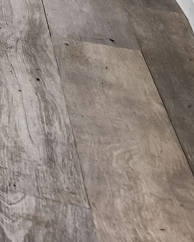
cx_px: -1001
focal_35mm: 148
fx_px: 1062
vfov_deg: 10.7
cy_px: -378
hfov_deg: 5.1
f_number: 5.6
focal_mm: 14
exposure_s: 1/80
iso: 200
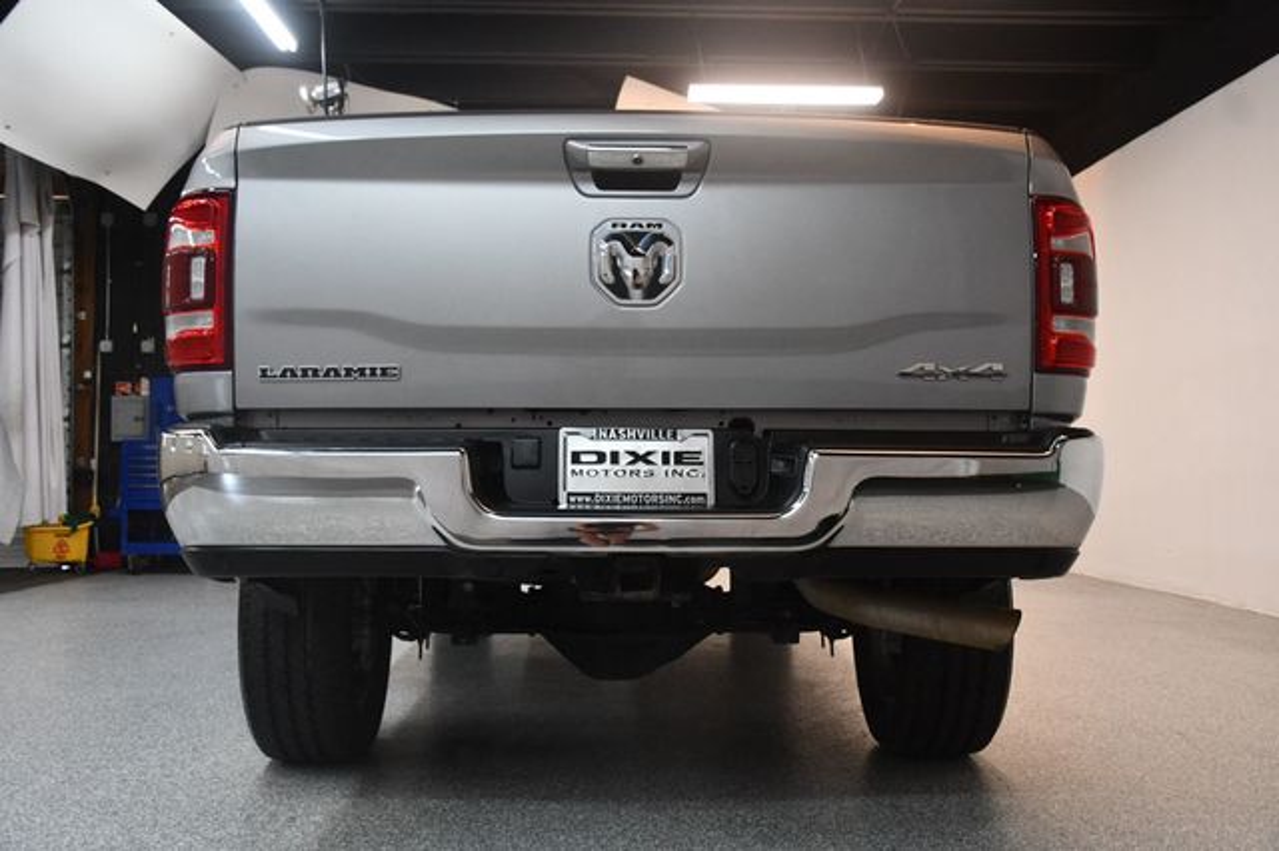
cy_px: 426
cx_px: 640
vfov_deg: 36.8
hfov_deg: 53.2
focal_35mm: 36
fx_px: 1278
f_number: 3.8
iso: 1600
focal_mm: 24
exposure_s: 1/125
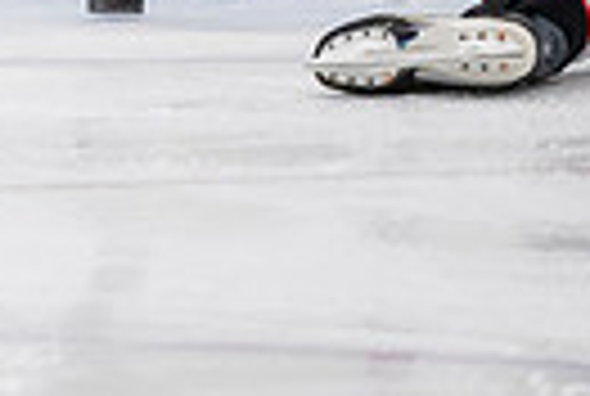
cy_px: -648
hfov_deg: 1.6
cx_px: -963
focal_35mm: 1296
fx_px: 21288
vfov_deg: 1.1
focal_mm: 175
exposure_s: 1/800
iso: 1600
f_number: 3.2
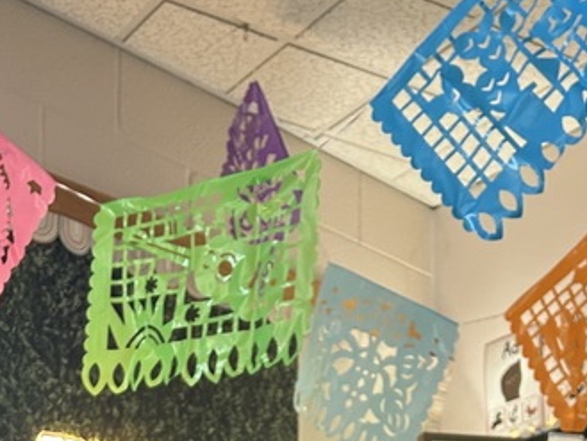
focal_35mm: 81
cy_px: 639
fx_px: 1374
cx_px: 303
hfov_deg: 24.1
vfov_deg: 16.7
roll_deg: -0.2
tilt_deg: +6.5
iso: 125
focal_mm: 5.7
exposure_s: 1/60
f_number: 1.5
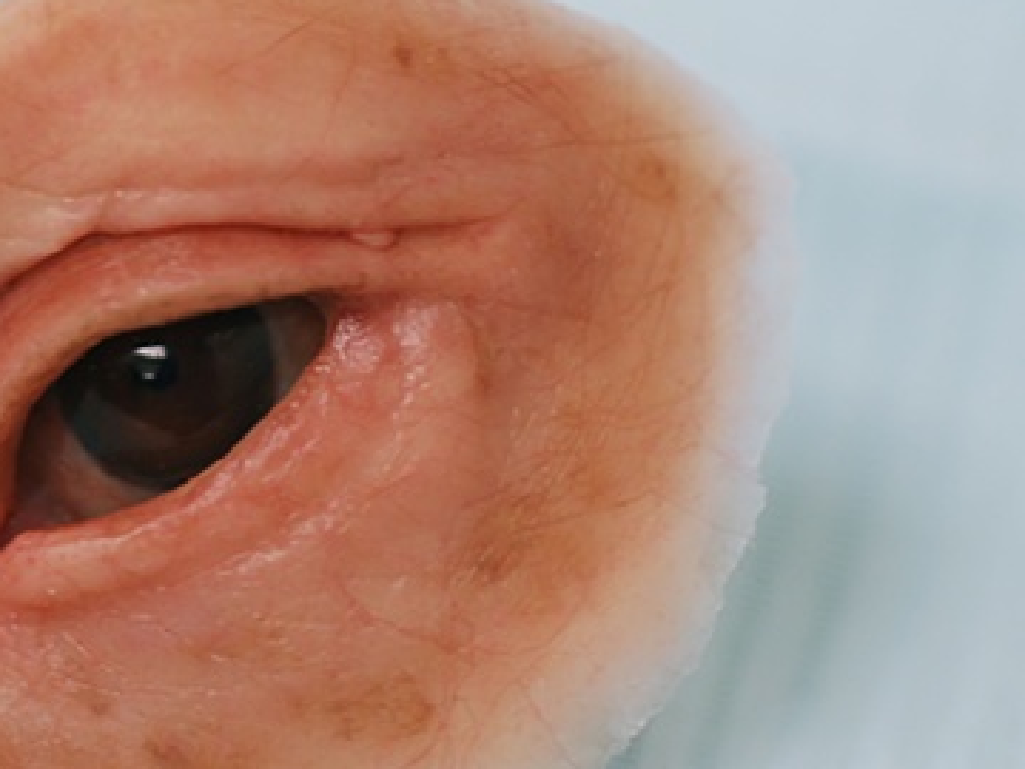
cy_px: 376
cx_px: 165
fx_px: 4560
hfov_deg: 12.8
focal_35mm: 154
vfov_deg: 9.6
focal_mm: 60
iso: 400
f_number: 3.3
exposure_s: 1/40
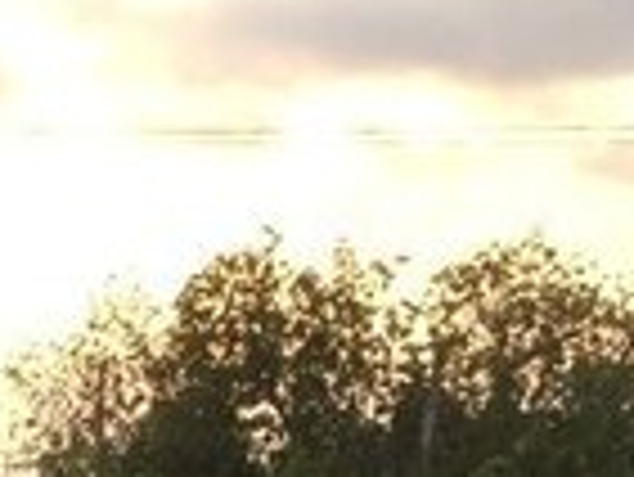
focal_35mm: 136
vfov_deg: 9.9
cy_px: 1028
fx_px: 2493
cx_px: -607
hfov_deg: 12.8
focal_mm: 4.15
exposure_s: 1/100
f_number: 2.2
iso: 32
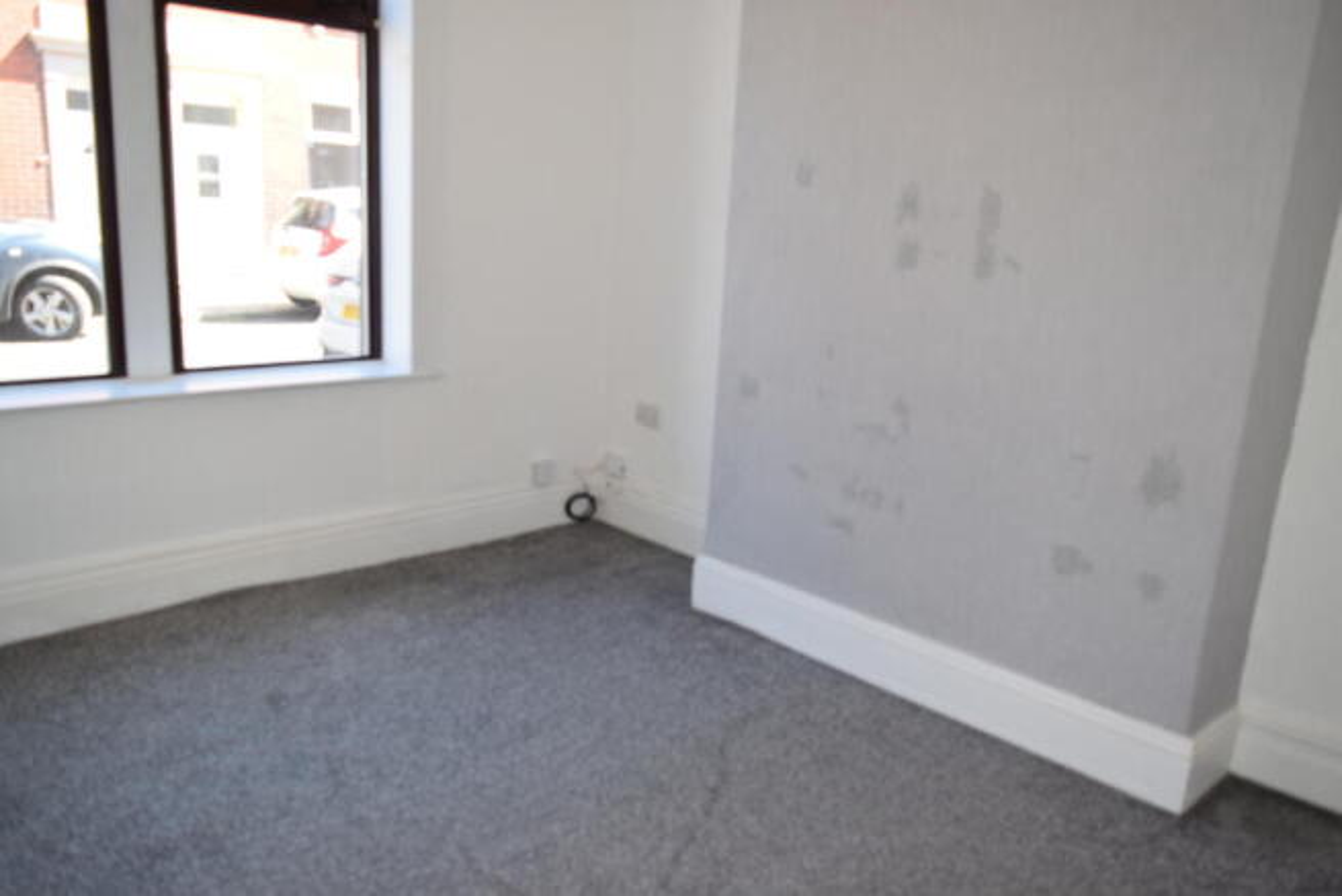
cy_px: 448
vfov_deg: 48.0
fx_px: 1007
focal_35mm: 27
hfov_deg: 67.4
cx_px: 671
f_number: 5.6
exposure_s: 1/125
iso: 320
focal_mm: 18
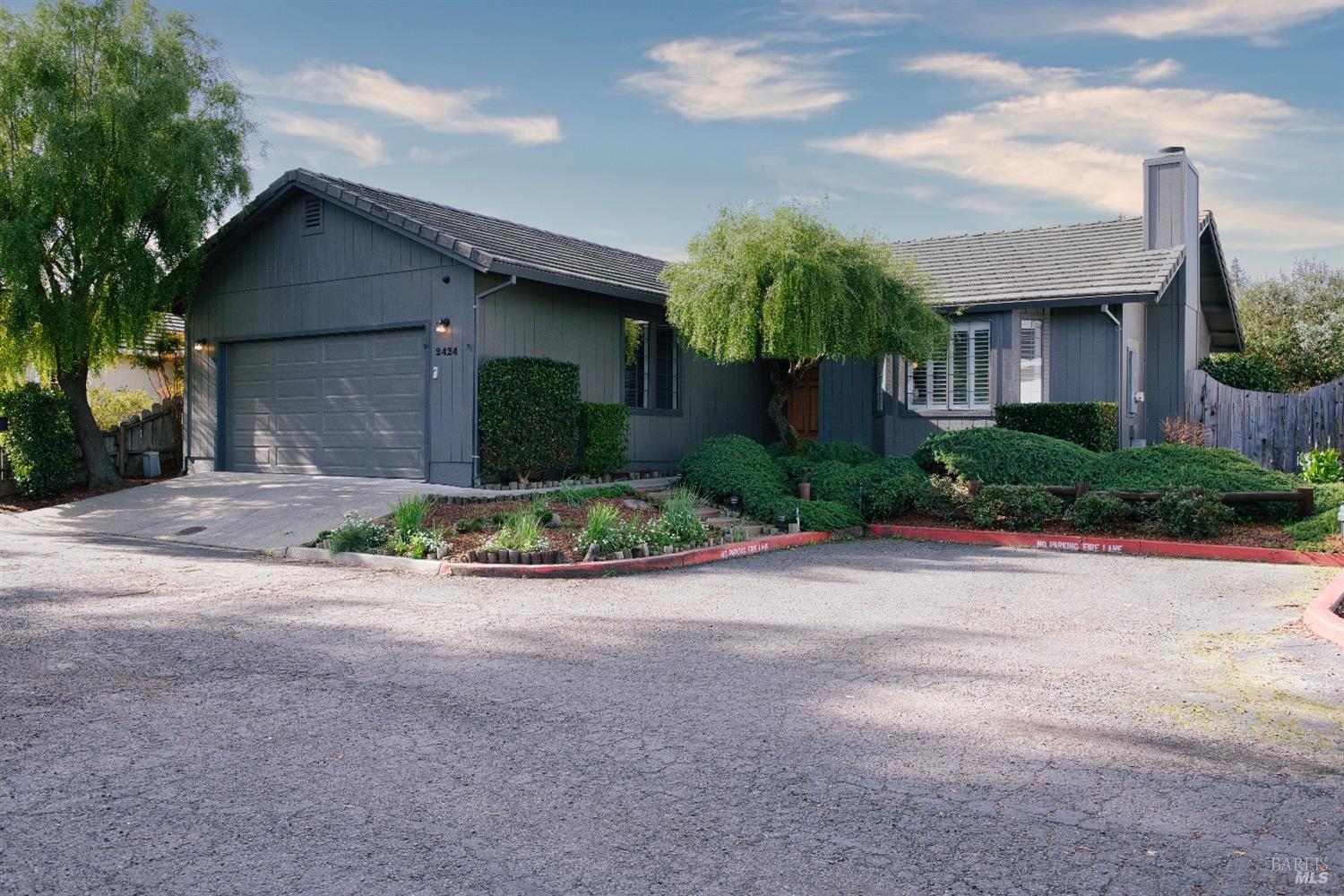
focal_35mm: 29
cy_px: 448
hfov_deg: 63.7
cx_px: 672
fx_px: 1083
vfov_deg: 45.0
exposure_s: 1/250
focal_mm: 29
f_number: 8
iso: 500
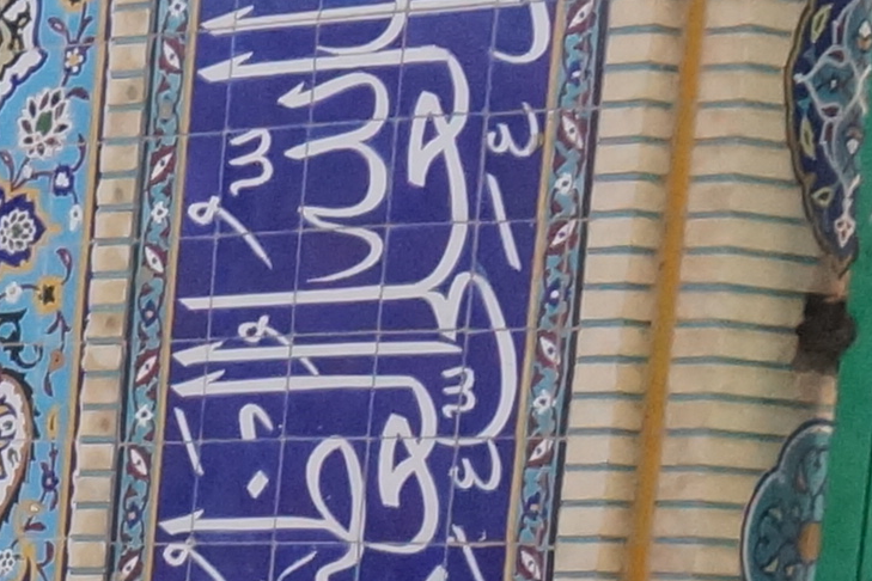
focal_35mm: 222
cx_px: -1451
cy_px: 1671
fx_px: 5377
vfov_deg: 5.8
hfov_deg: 8.3
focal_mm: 22
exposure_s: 1/1250
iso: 1600
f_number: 9
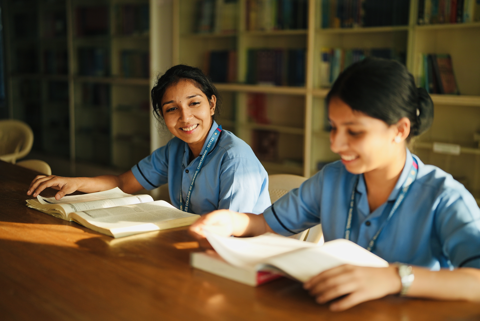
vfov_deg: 27.0
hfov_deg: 39.6
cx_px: 240
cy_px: 160
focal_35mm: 50
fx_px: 667
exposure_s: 1/400
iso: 200
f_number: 1.4
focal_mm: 50
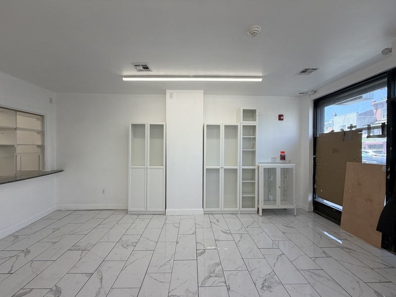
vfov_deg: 85.7
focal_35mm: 14
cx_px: 198
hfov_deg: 102.1
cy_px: 148
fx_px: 160
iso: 50
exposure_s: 1/174
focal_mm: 2.22
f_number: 2.2
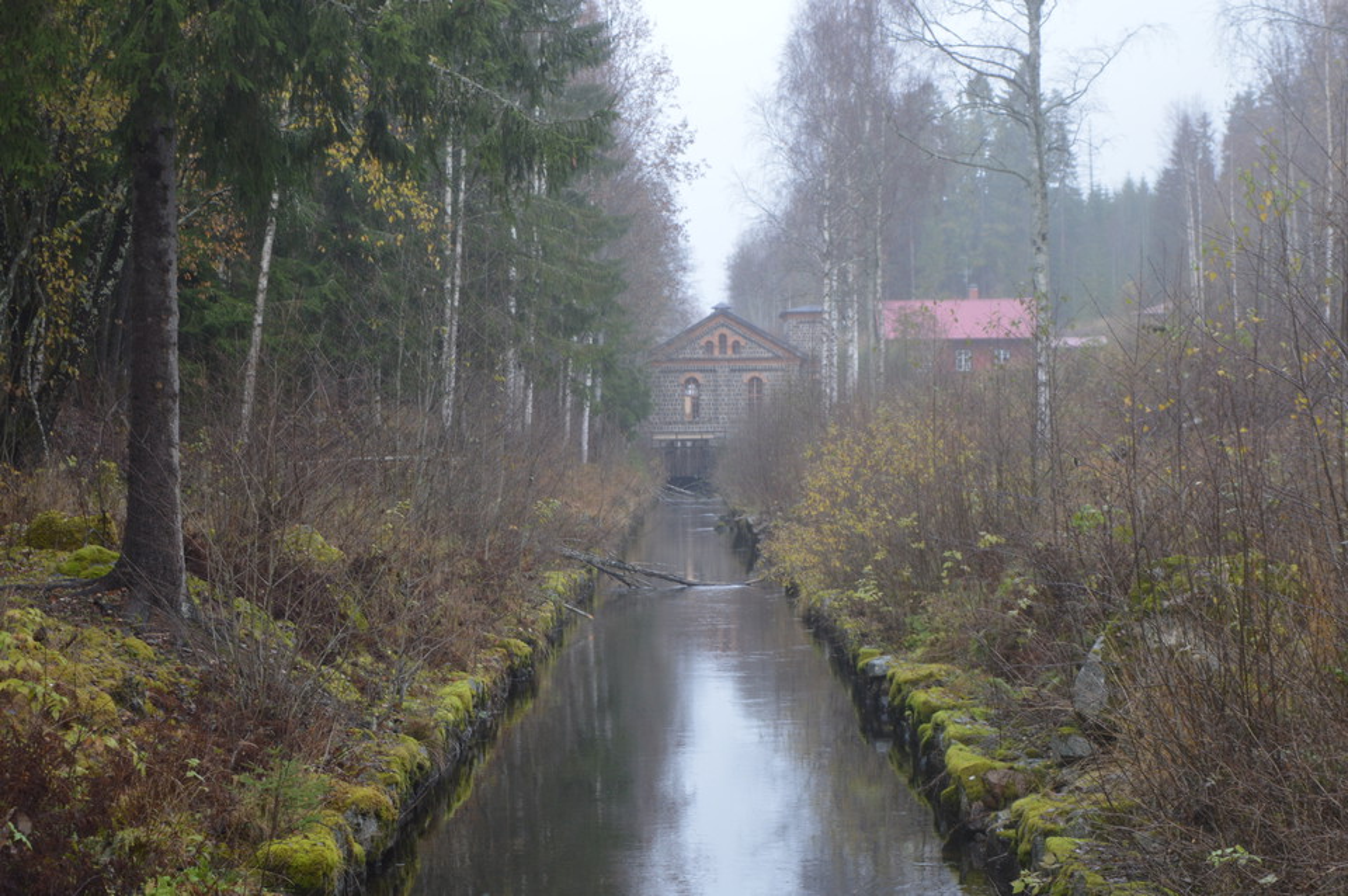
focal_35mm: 82
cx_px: 674
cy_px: 448
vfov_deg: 16.5
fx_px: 3086
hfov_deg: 24.6
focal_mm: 55
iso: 280
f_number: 5.6
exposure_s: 1/125
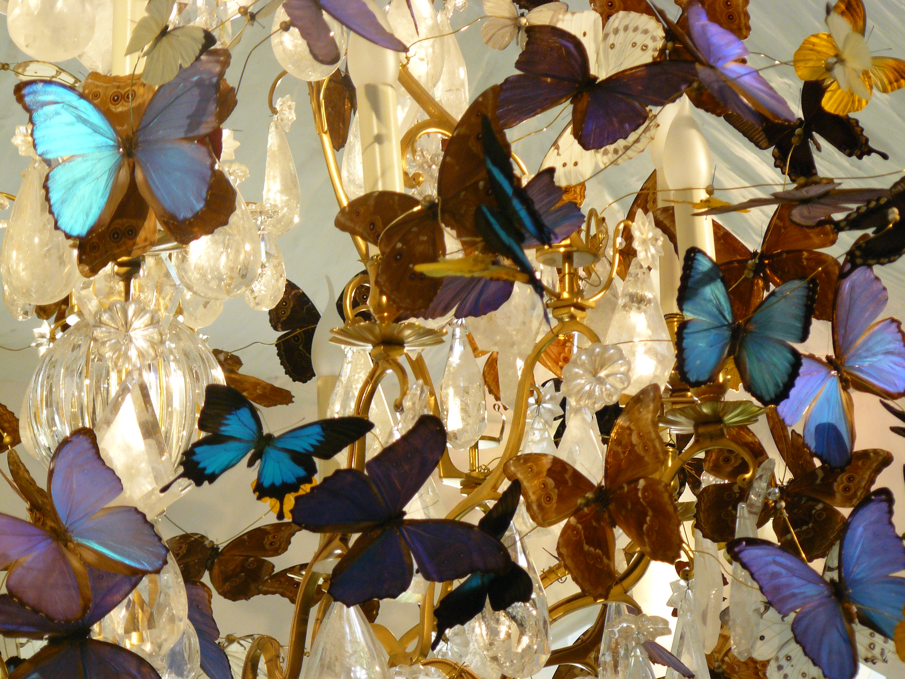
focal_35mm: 154
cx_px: 452
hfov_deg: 12.8
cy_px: 340
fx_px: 4026
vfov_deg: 9.6
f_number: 3.3
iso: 200
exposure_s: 1/25
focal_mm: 25.7
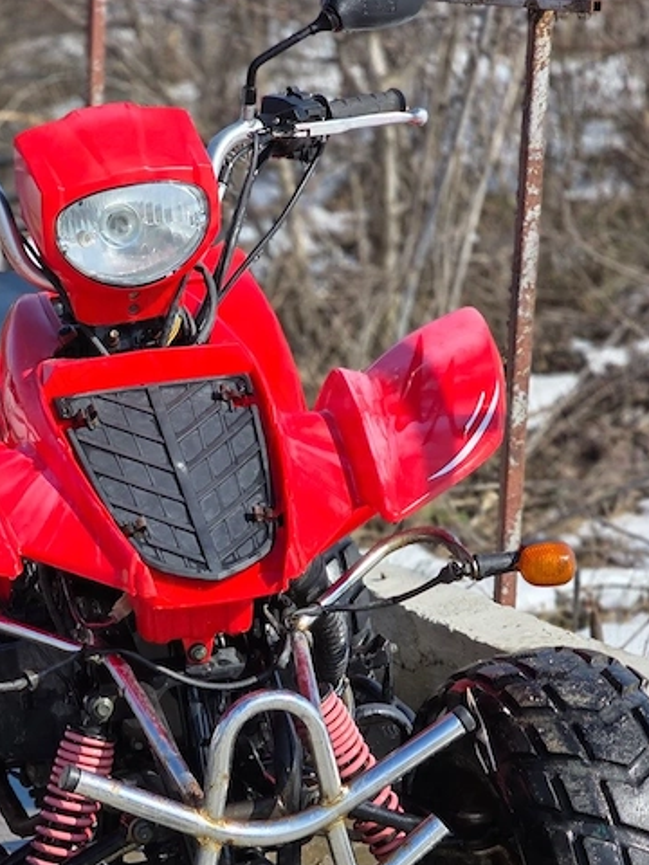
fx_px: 2875
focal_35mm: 115
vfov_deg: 17.0
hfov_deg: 12.8
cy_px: 696
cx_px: 132
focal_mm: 7.9
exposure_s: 1/1756
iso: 50
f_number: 2.4
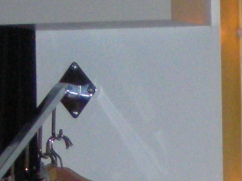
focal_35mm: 376
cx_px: 681
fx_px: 2629
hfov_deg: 5.0
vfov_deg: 3.9
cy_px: 392
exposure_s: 1/120
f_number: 3.9
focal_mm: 10.8
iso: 335
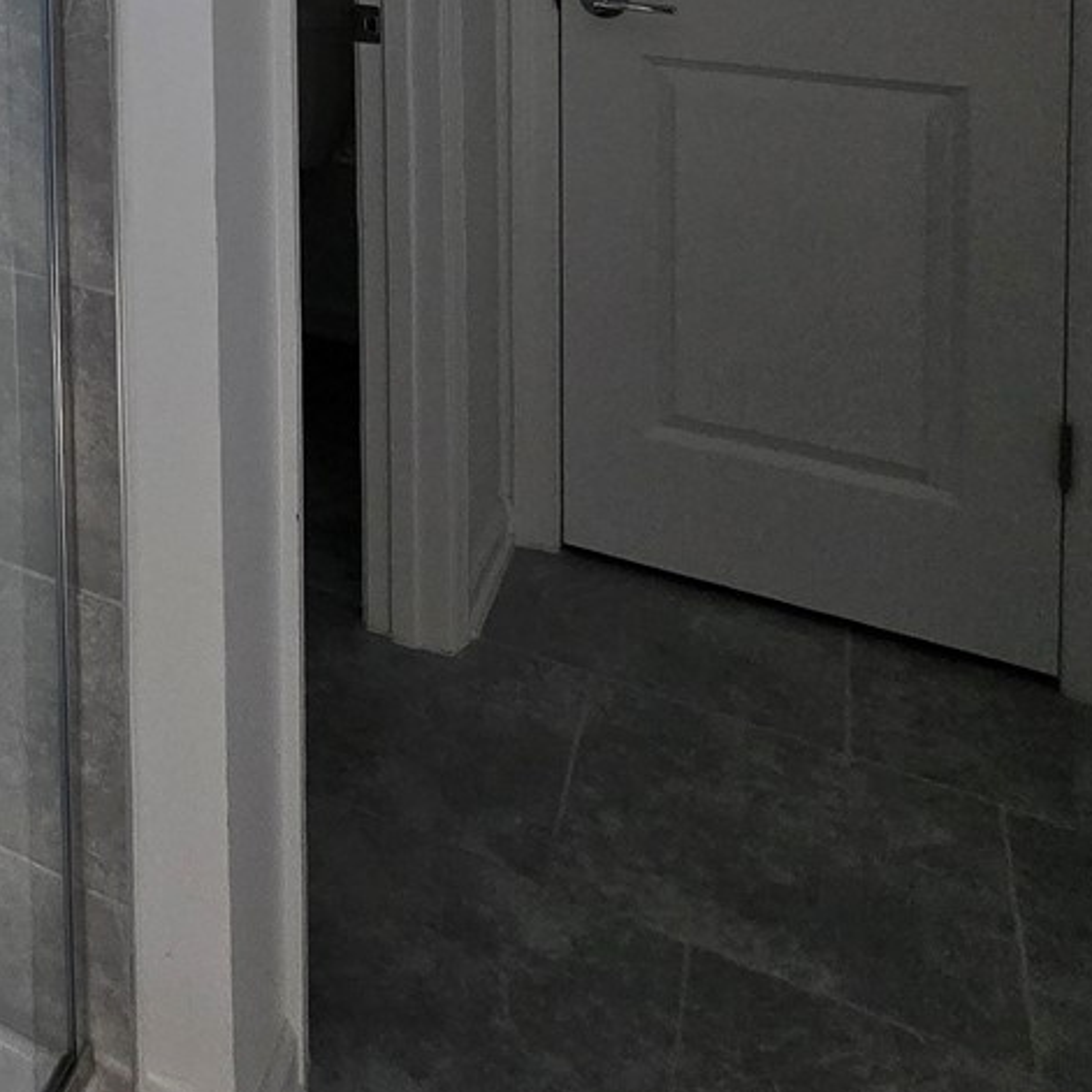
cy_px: -227
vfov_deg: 34.2
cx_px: -301
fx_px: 1392
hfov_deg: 32.8
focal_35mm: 39
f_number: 2.2
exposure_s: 1/719
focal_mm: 2.2
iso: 160
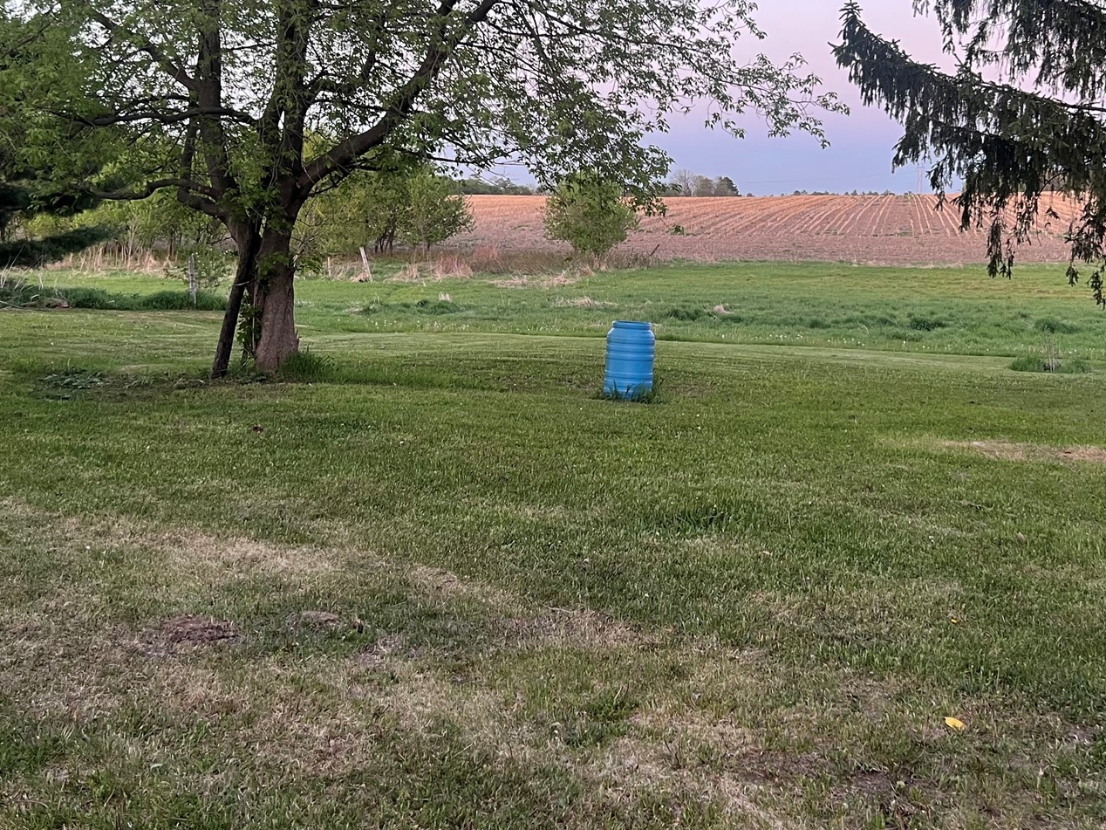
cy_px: 248
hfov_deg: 44.7
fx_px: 1342
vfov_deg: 33.9
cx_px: 638
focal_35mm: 42
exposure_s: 1/60
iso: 125
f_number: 1.5
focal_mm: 5.7
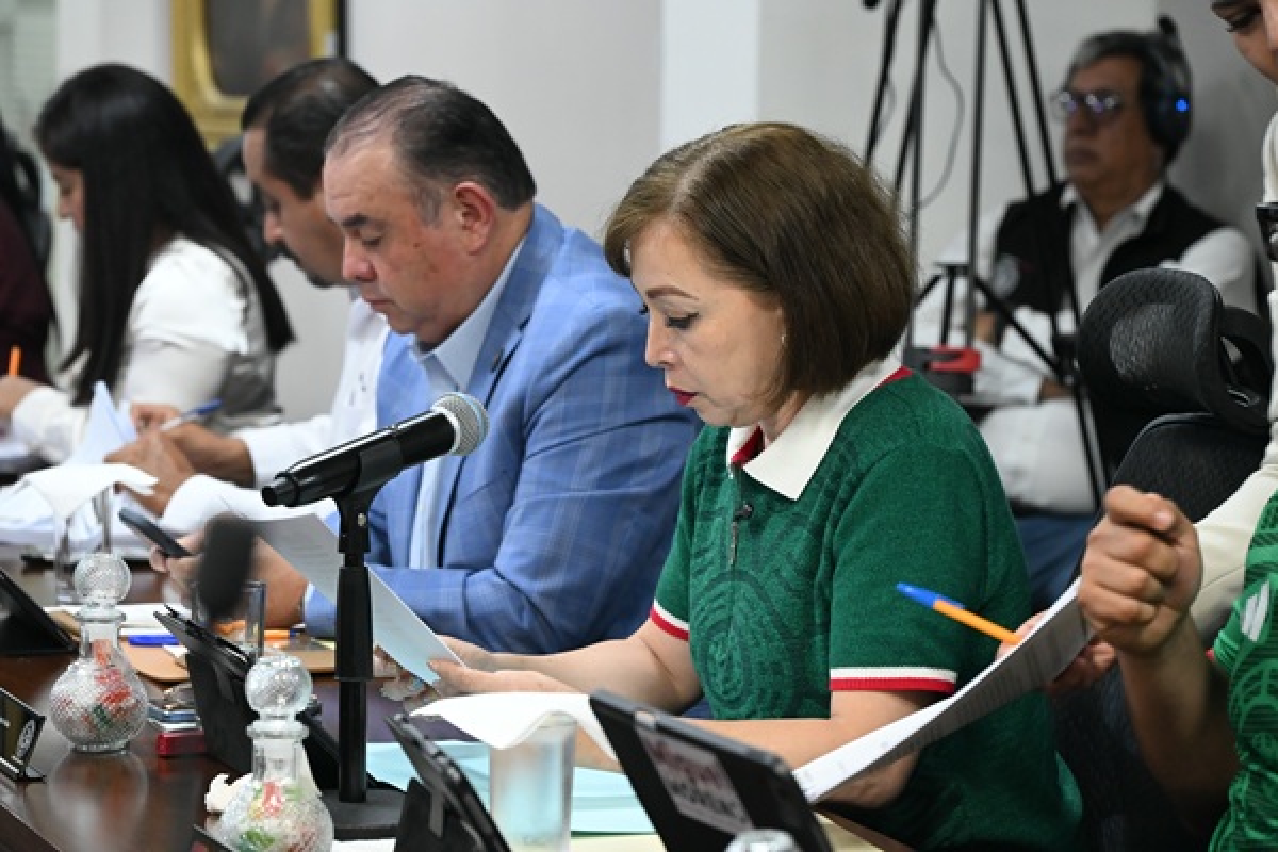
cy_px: 426
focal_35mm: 120
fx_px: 4260
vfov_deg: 11.4
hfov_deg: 17.1
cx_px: 639
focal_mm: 120
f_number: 6.3
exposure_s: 1/60
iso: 4000
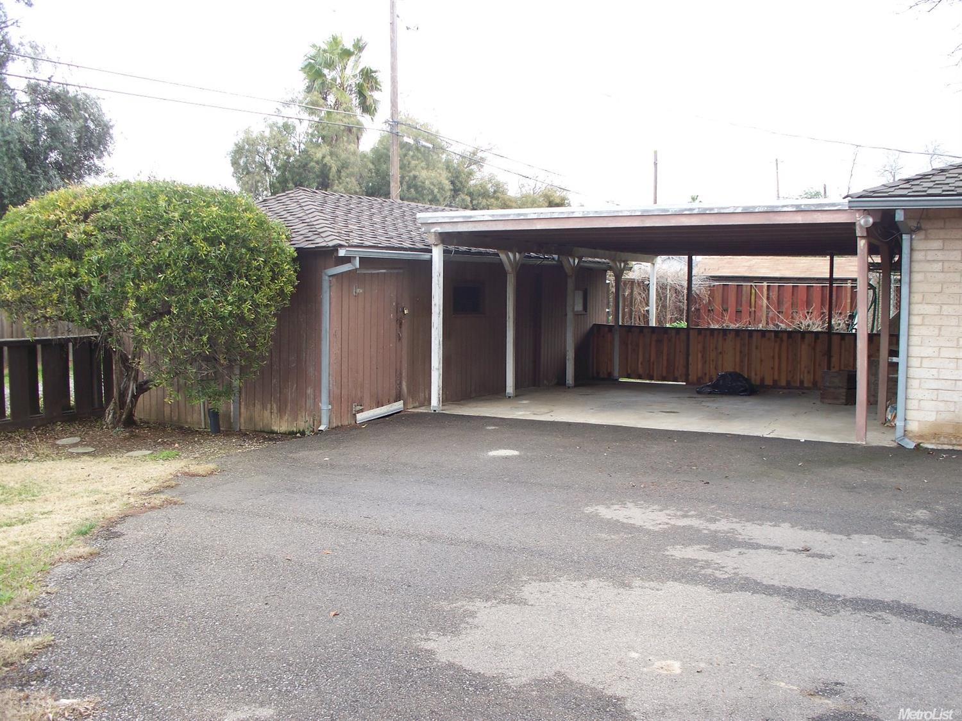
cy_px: 360
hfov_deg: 51.4
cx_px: 481
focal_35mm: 36
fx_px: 1000
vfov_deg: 39.6
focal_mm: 7.54
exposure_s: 1/80
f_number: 2.8
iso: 64
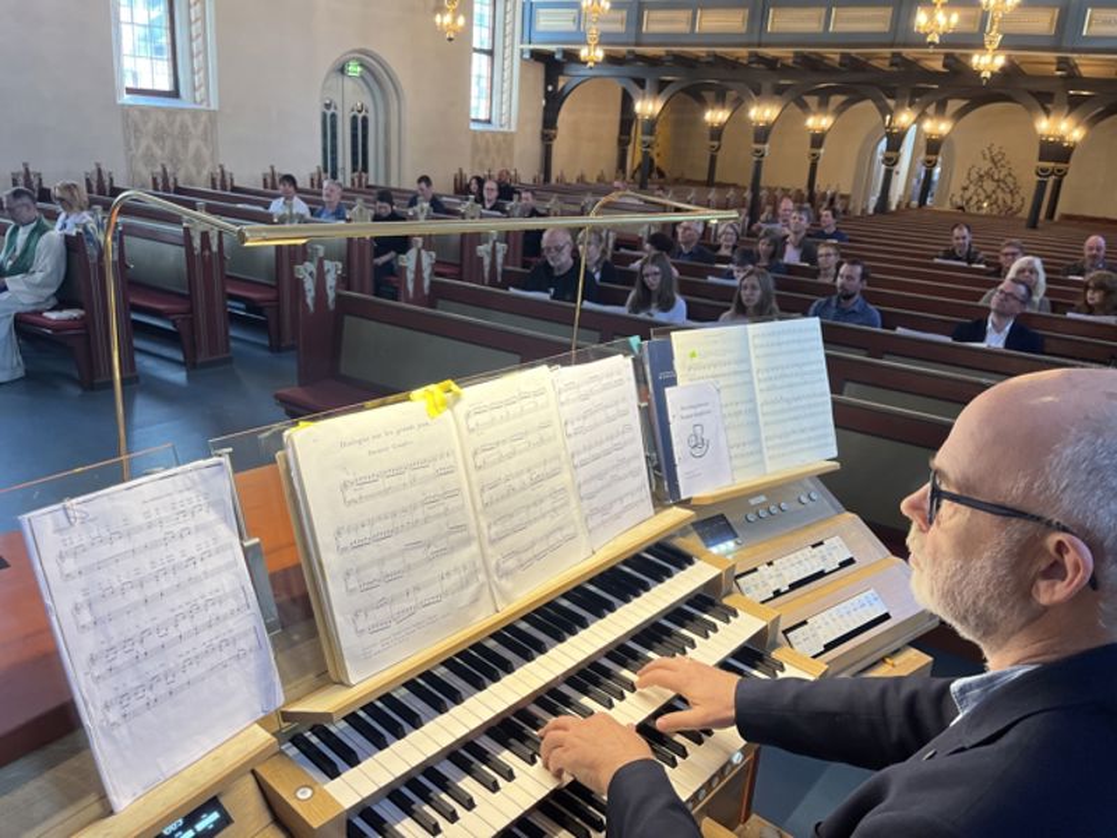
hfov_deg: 67.3
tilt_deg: -18.6
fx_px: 839
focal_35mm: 26
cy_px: 419
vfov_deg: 53.1
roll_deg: -4.0
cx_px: 558
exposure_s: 1/100
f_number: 1.6
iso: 125
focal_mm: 5.1
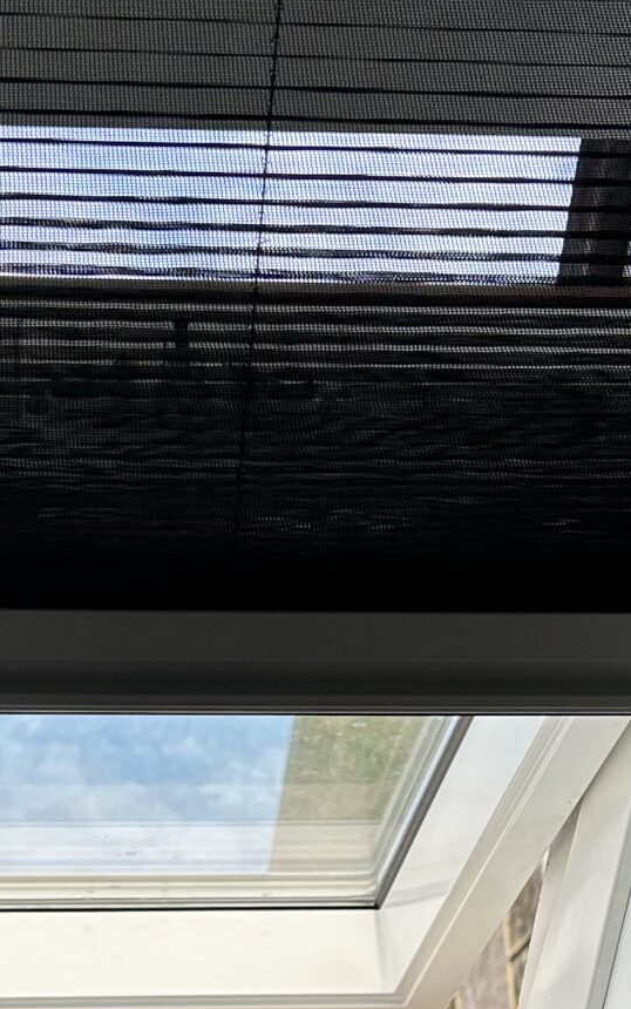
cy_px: 833
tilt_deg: +24.7
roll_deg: +3.5
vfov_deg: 24.7
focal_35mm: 82
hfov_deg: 15.9
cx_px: 205
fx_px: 2255
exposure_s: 1/753
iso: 50
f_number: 1.5
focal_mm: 5.7
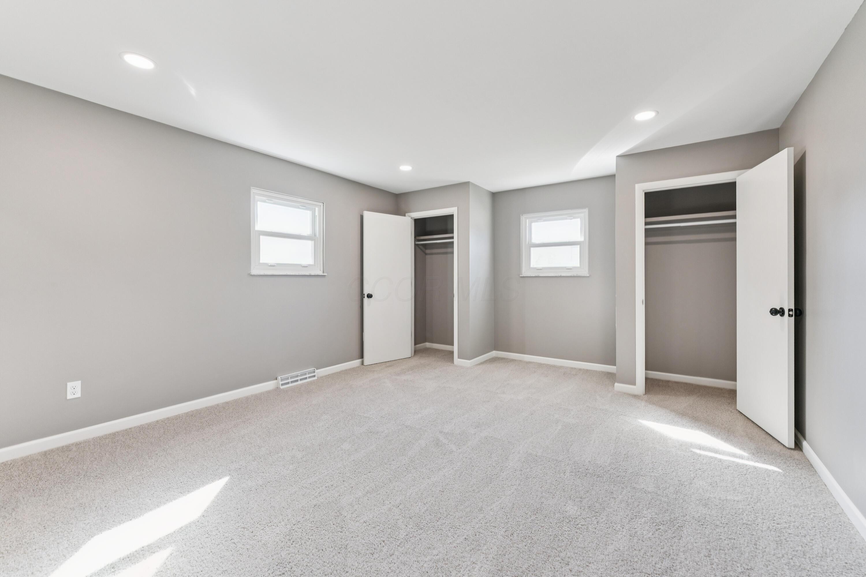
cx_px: 433
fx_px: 337
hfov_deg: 104.3
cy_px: 288
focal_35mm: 14
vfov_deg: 81.2
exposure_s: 1/40
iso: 800
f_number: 3.5
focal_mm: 14
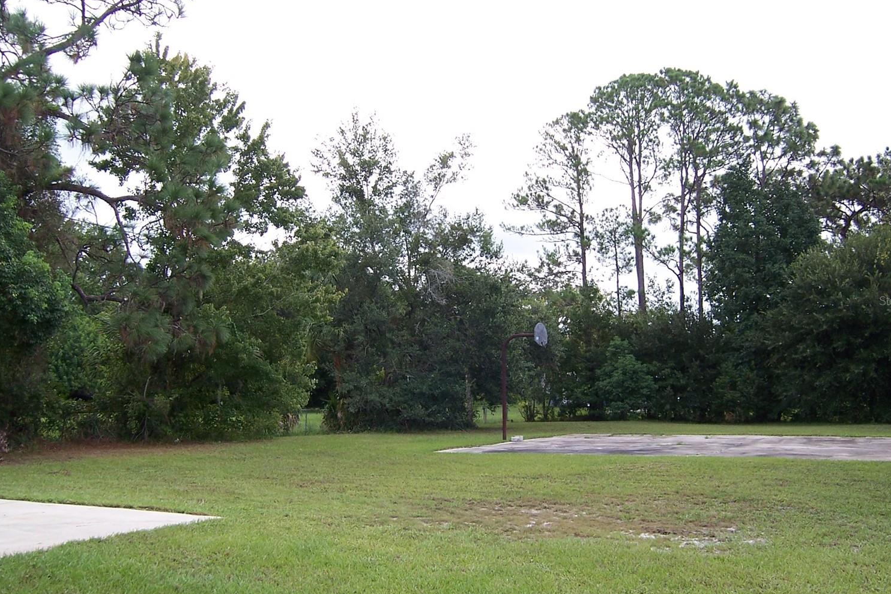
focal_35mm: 37
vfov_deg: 35.9
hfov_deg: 51.9
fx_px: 916
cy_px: 300
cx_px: 456
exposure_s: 1/250
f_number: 3.4
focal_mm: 5.5
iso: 80
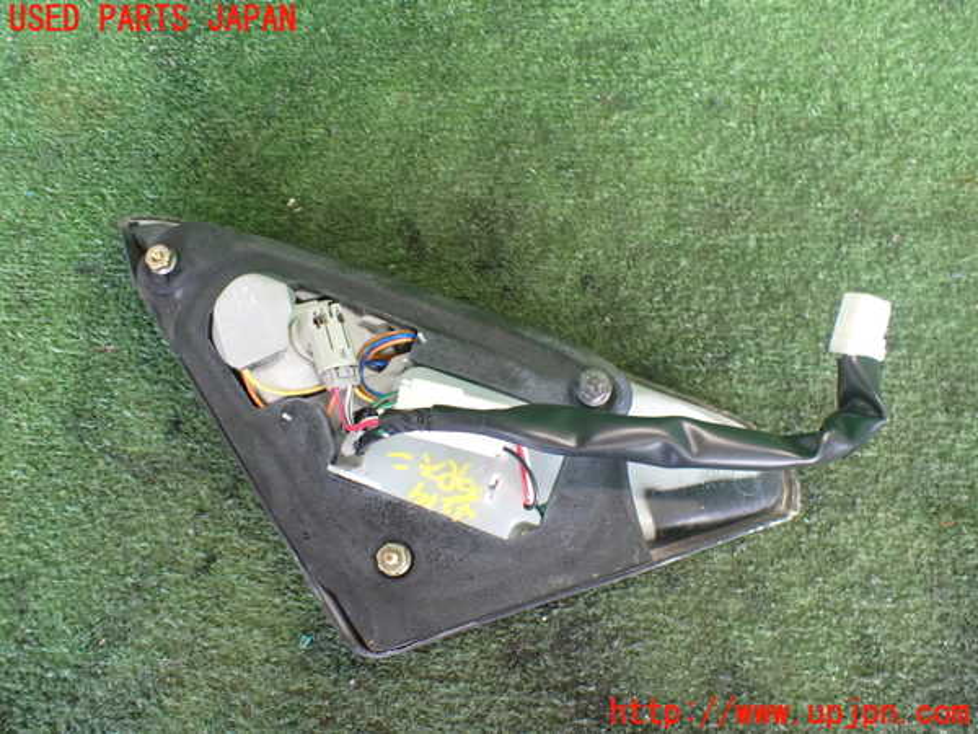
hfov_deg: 60.0
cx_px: 489
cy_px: 367
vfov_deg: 46.8
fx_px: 848
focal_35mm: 30
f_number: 2.3
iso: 800
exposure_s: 1/100
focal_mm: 5.4
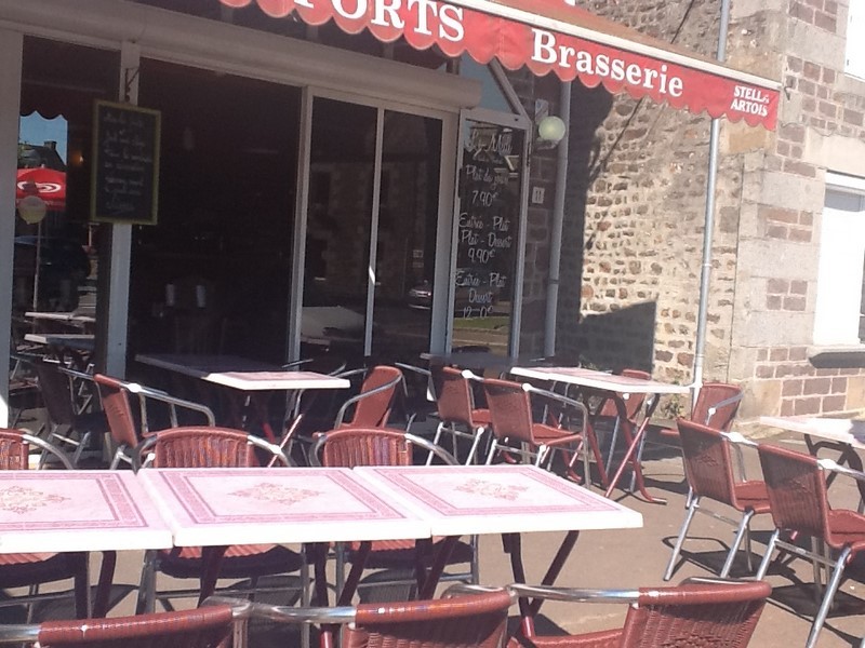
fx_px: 1099
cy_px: 324
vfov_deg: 32.9
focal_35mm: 44
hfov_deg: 42.9
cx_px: 432
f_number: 2.4
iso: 40
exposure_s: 1/835
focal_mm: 2.03
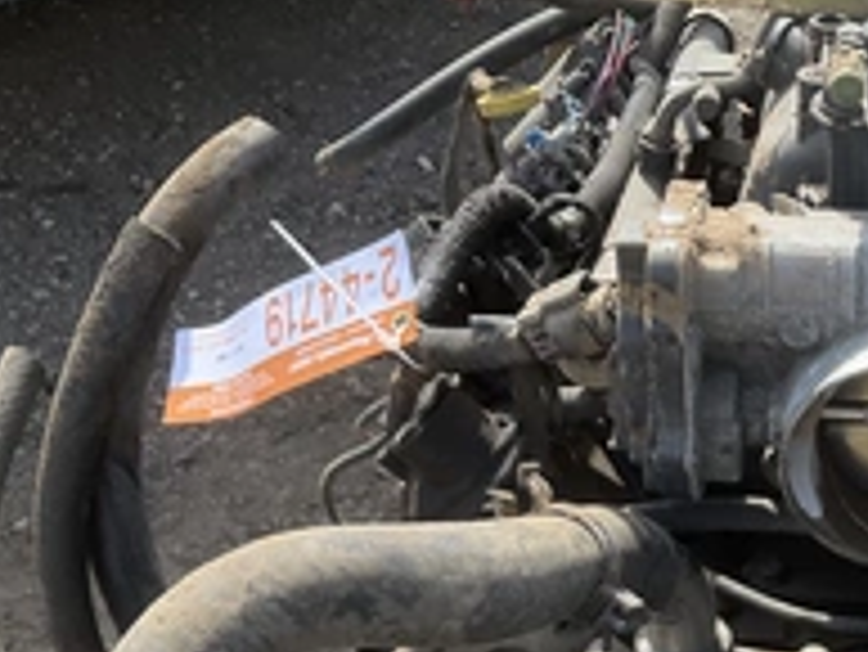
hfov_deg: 29.8
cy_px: 625
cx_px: 886
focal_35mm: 60
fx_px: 1505
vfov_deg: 23.6
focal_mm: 3
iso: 25
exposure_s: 1/482
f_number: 1.8
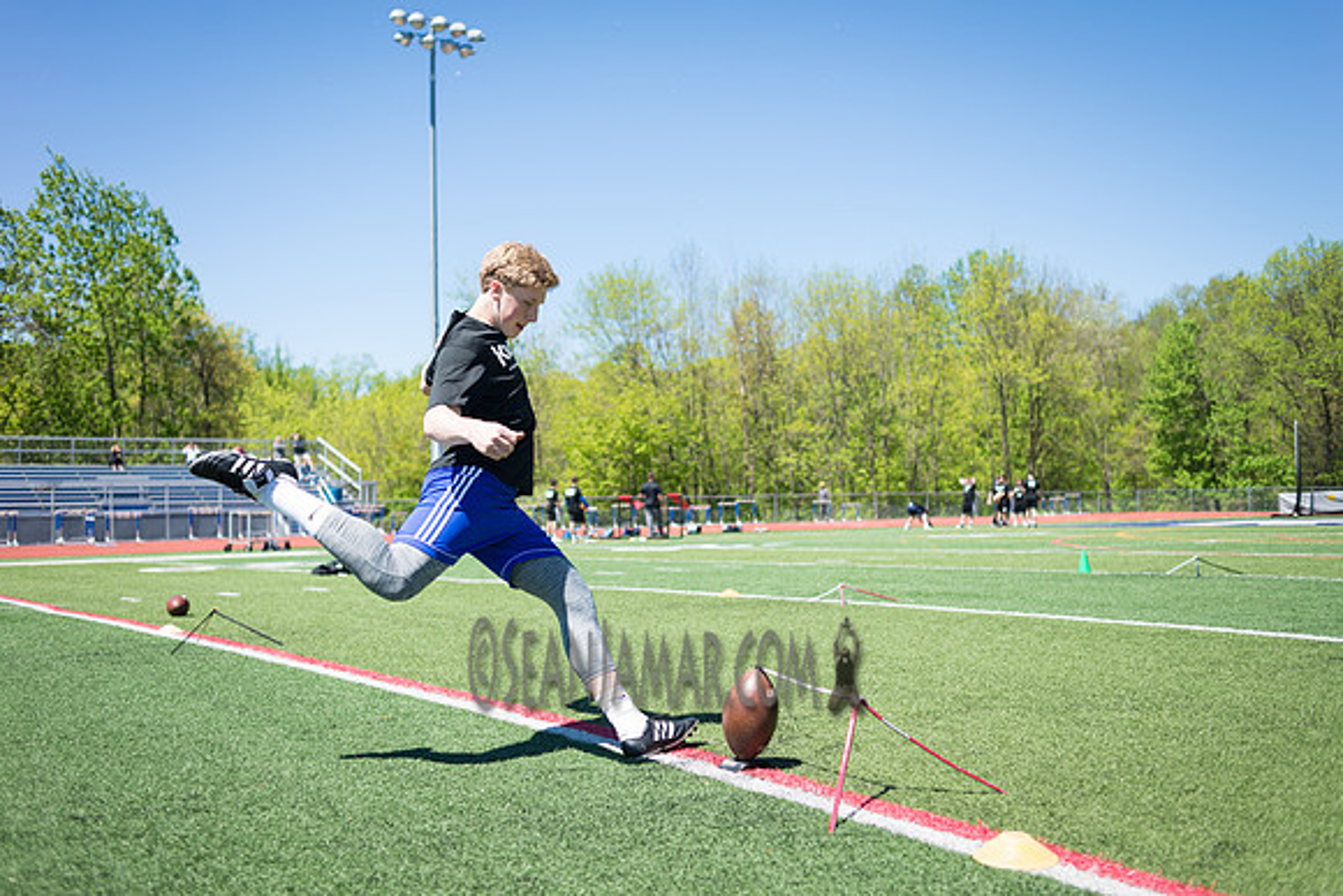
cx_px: 672
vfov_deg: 37.9
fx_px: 1306
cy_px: 448
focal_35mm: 35
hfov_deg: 54.4
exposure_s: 1/1600
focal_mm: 35
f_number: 3.2
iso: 125
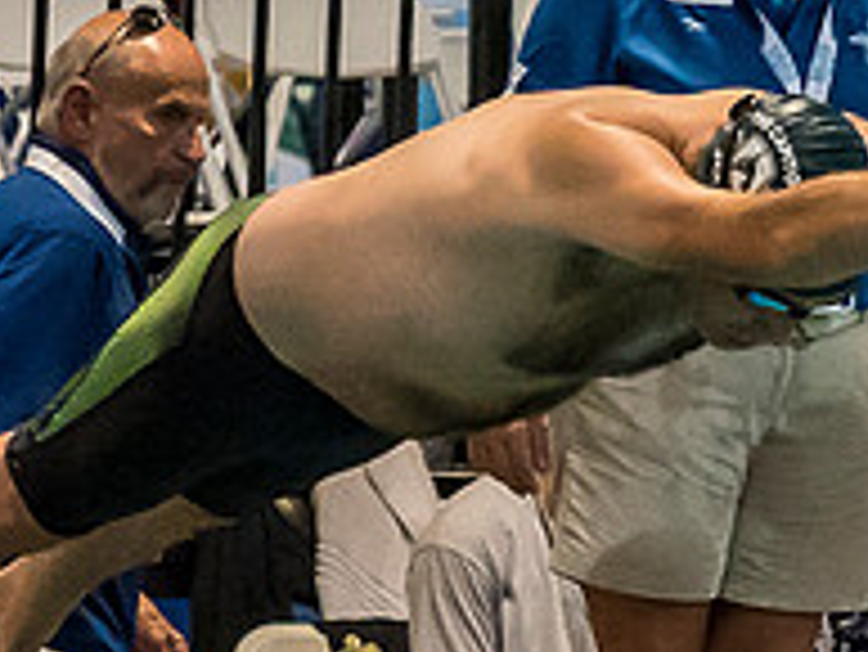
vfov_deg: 2.0
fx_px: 19119
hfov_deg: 2.6
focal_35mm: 762
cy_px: 491
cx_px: 656
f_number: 2.8
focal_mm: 67
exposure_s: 1/1000
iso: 3200
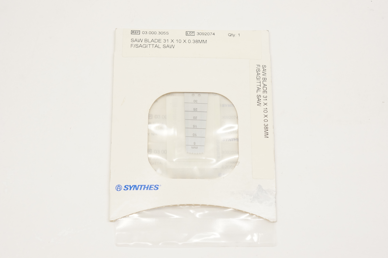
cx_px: 194
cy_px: 129
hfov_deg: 32.7
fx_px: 662
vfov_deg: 22.0
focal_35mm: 62
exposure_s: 1/100
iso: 800
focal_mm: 41
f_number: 7.1
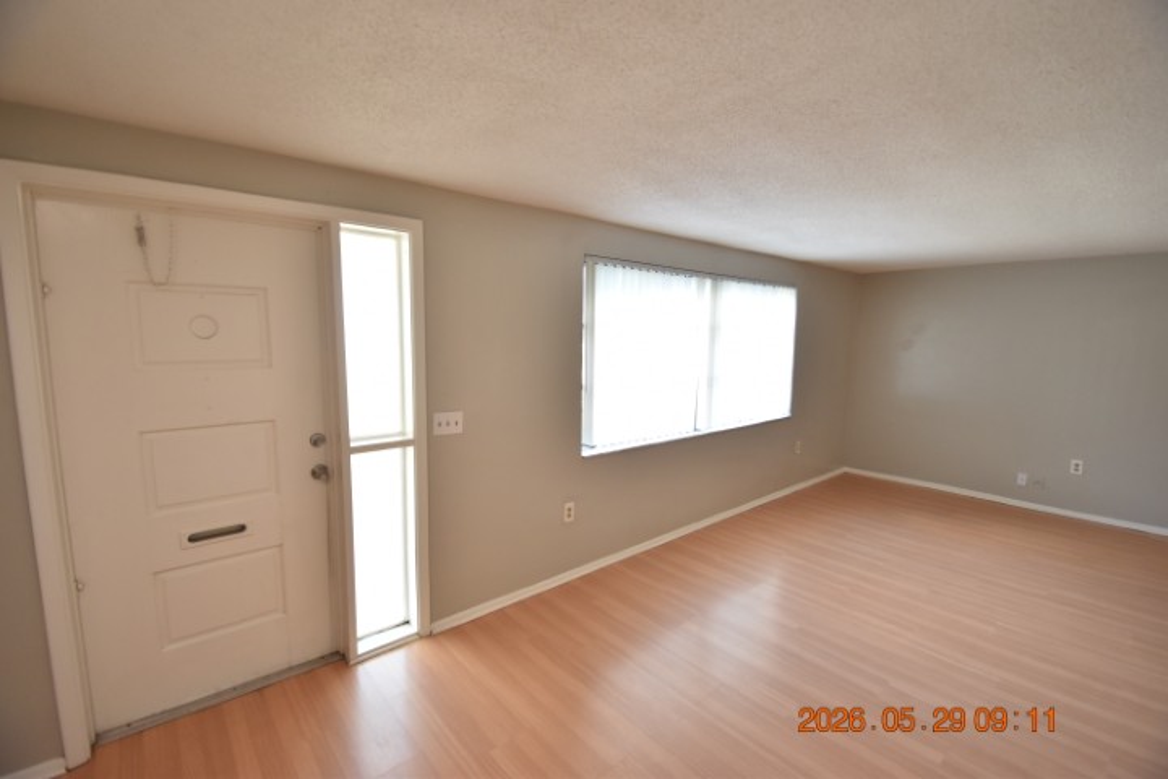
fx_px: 487
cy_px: 390
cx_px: 584
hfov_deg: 100.4
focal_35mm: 15
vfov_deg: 77.3
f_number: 3.5
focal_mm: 10
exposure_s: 1/125
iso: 800
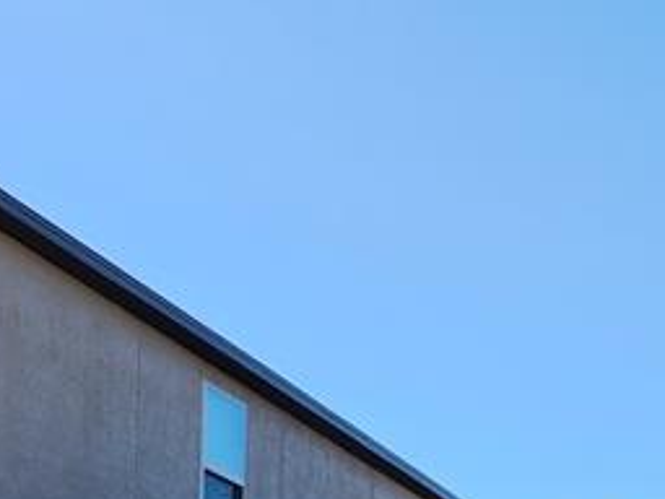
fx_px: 1767
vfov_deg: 14.6
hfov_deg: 18.4
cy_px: 826
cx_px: 1060
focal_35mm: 92
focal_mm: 6.4
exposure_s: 1/579
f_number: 1.8
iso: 12
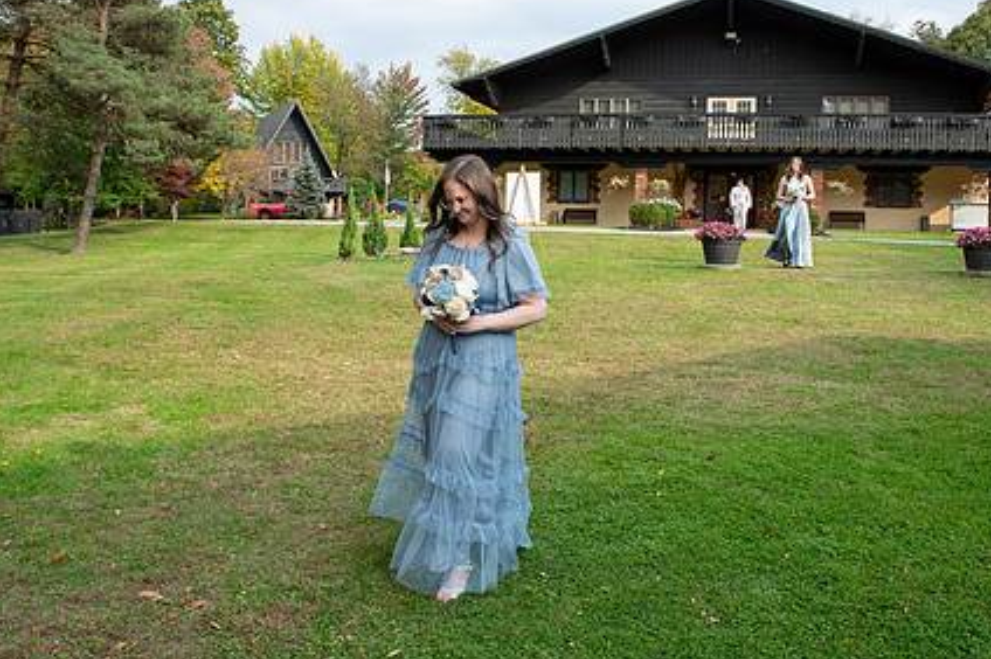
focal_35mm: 34
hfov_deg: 55.7
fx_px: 935
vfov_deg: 38.7
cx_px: 559
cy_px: 266
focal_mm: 24
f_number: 8
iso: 400
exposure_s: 1/200
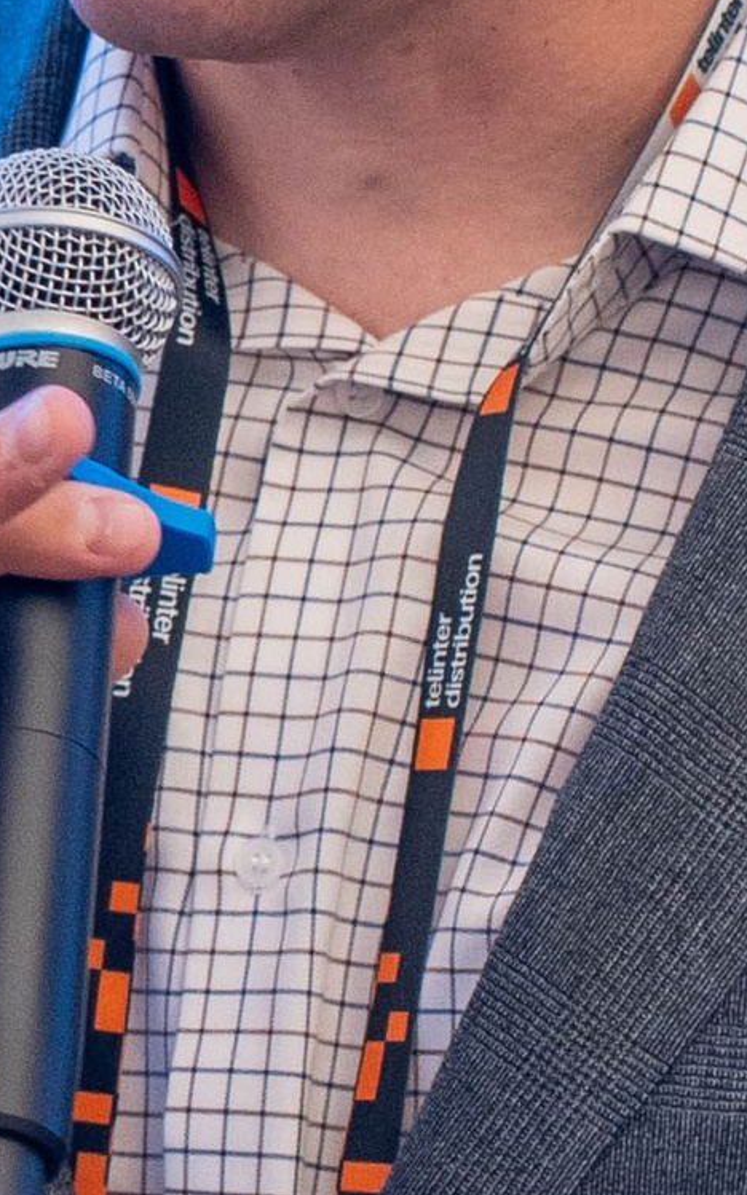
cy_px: 570
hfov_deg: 2.2
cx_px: -220
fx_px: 19059
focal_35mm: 585
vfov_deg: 3.6
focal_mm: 75
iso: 500
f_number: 2.8
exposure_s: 1/200
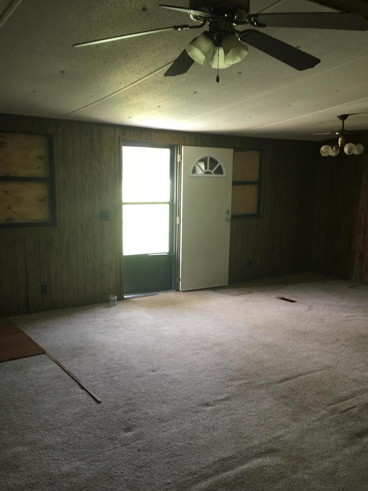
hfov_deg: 42.9
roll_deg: -2.2
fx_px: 468
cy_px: 275
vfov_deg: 55.2
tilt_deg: -10.5
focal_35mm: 33
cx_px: 183
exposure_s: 1/30
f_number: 2.2
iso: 100
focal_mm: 4.15
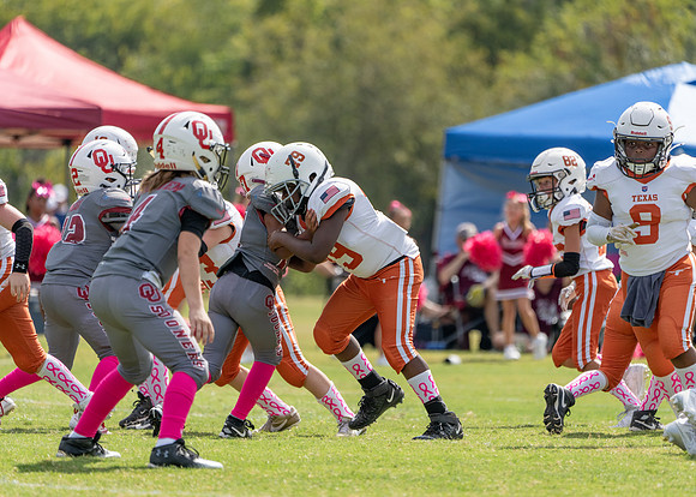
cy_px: 248
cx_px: 348
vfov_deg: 3.4
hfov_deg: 4.8
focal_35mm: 419
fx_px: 8283
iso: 500
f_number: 5.6
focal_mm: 400
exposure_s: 1/2000
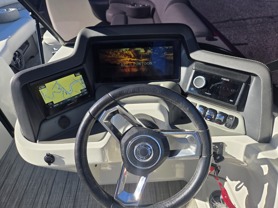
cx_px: 139
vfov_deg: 58.9
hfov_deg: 73.9
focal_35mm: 23
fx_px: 185
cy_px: 104
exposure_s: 1/2122
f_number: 1.8
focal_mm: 5.4
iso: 80
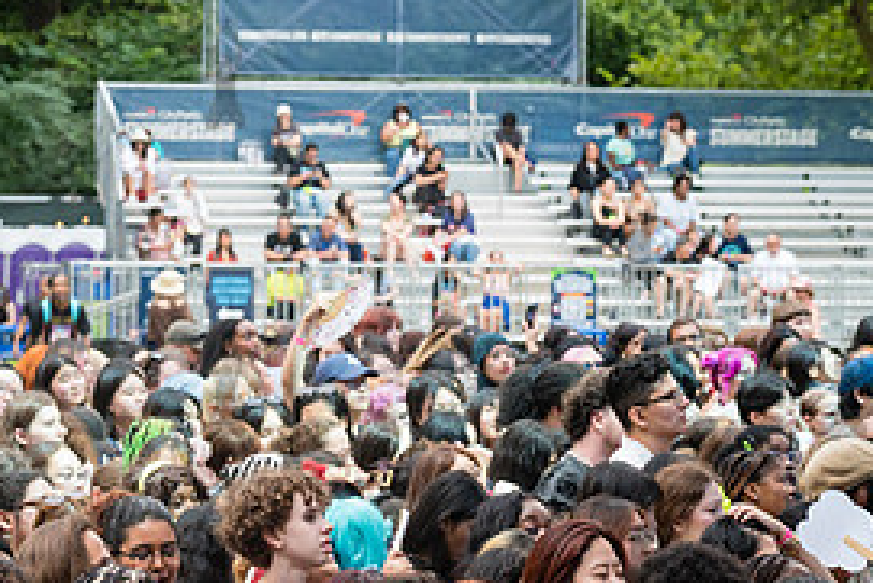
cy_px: 383
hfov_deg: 13.1
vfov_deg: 8.8
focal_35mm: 156
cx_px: 222
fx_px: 3785
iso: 1250
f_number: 4.5
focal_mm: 73
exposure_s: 1/400
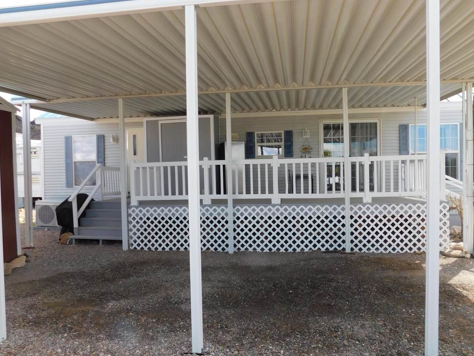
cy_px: 189
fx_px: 384
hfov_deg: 63.4
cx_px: 241
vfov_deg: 49.7
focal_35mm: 28
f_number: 3
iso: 125
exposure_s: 1/640
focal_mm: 4
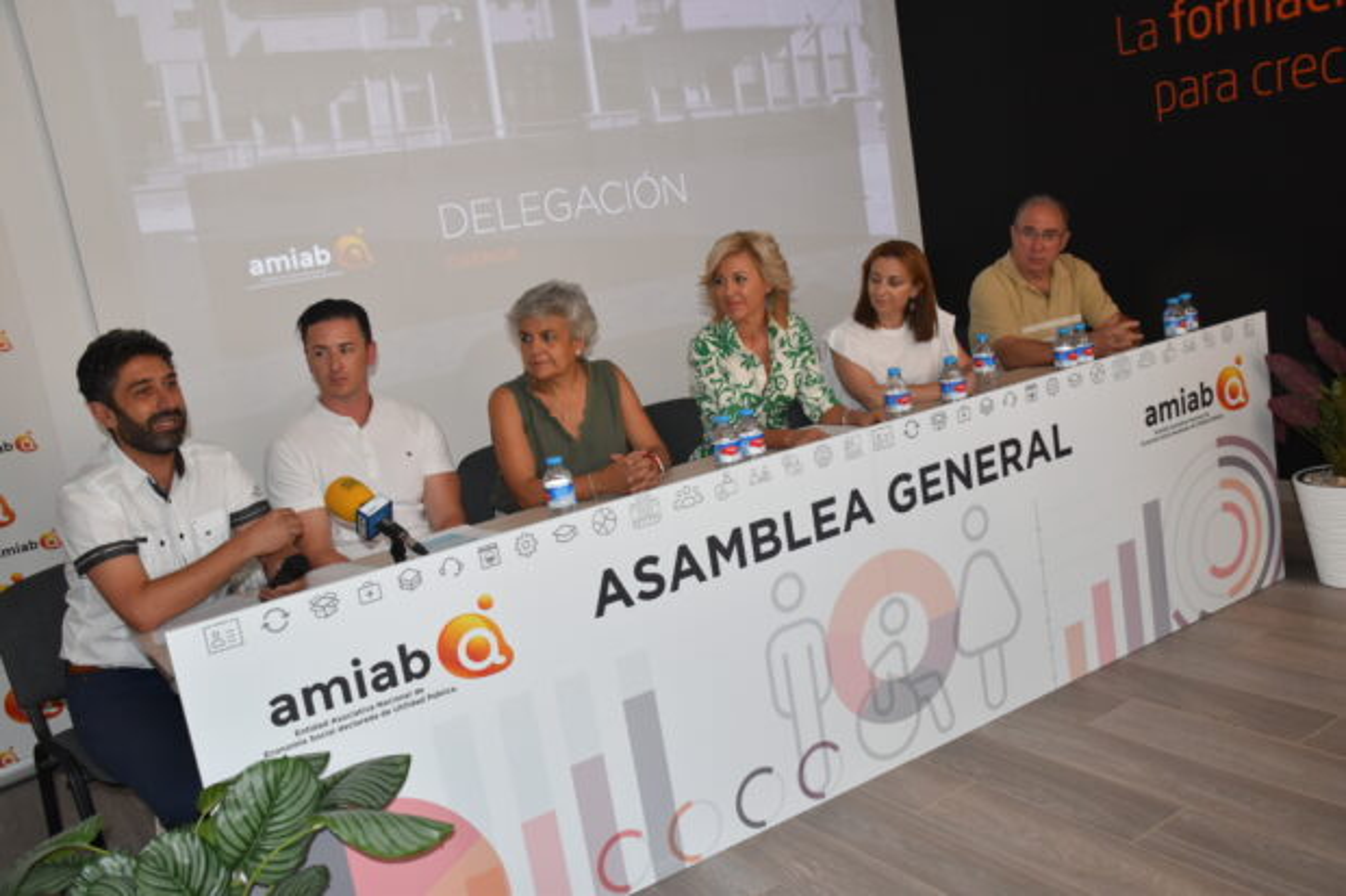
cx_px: 673
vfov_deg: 39.9
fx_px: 1233
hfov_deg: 57.2
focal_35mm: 33
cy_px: 448
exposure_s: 1/80
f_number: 4.5
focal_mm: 22
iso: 800
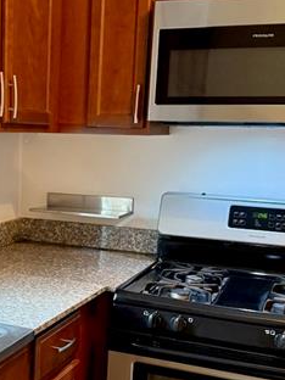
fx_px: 648
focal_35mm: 59
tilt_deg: -10.3
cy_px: 250
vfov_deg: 32.5
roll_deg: -1.7
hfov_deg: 24.4
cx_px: 52
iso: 400
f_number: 1.78
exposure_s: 1/60
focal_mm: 6.76
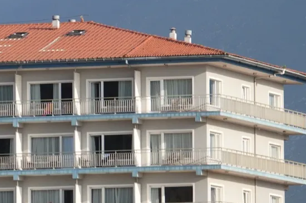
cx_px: -49
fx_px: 4723
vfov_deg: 2.5
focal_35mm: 556
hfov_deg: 3.7
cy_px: 196
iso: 100
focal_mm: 65.82
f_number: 4.5
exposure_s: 1/640
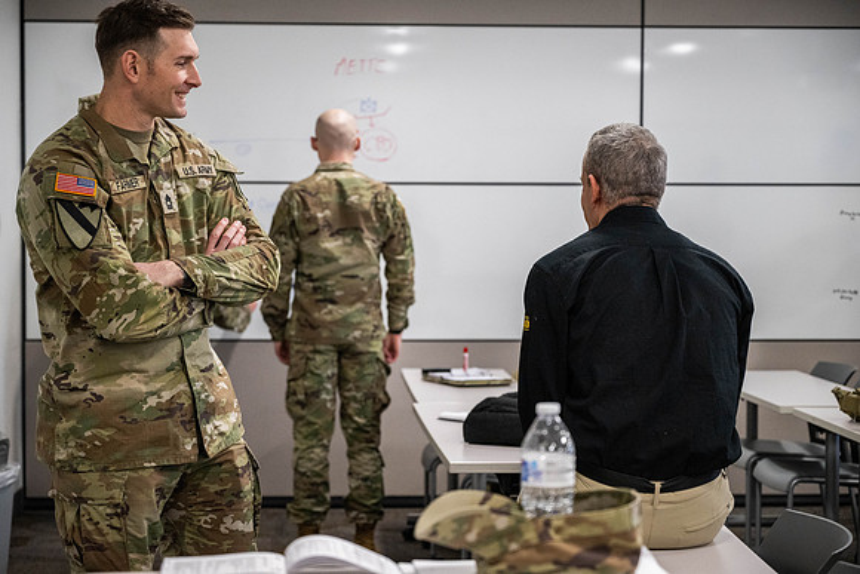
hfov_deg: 28.5
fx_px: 1696
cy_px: 287
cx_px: 430
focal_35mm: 71
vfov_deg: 19.2
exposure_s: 1/400
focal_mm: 70
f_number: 4
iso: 2500
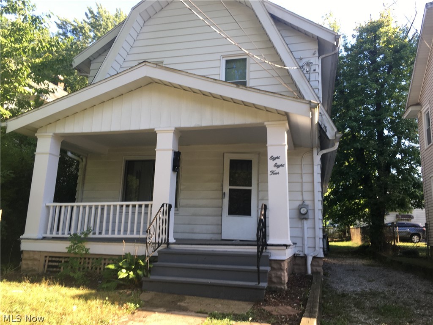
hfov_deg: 61.7
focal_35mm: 29
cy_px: 162
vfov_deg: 48.2
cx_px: 216
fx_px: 363
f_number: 2.2
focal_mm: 4.15
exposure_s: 1/152
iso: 25
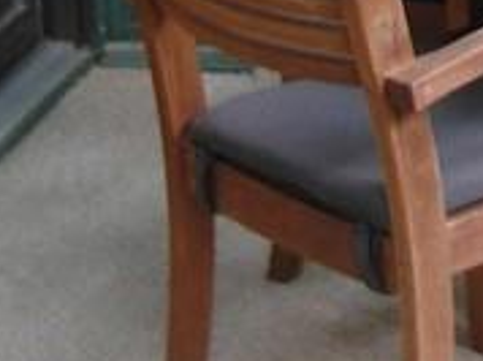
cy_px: -559
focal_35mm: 219
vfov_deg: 6.4
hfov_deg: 8.7
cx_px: 847
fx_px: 3052
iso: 154
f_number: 2.9
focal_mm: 6.3
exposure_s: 1/4
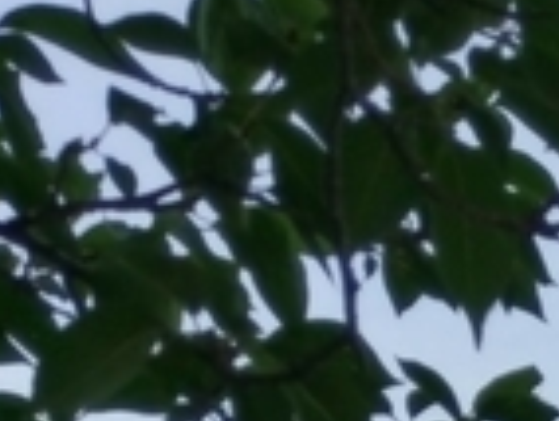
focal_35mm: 146
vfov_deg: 8.8
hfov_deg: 11.8
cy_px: 1165
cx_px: 1177
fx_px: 2362
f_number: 1.8
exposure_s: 1/2824
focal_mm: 4.58
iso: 100
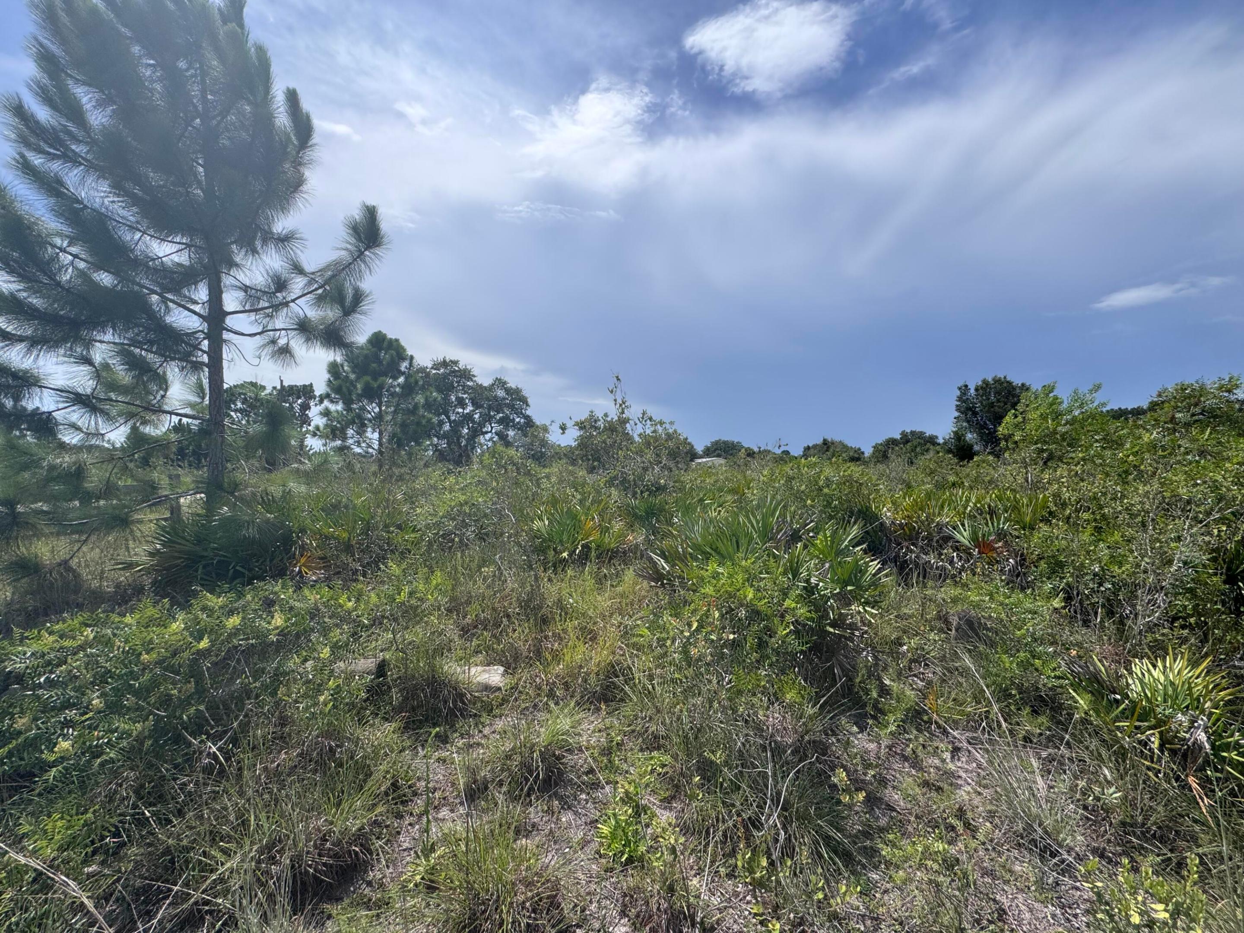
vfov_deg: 85.7
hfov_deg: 102.1
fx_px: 503
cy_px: 466
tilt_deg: +1.5
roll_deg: -0.8
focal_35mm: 14
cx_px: 622
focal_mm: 2.22
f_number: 2.2
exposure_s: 1/2985
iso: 50
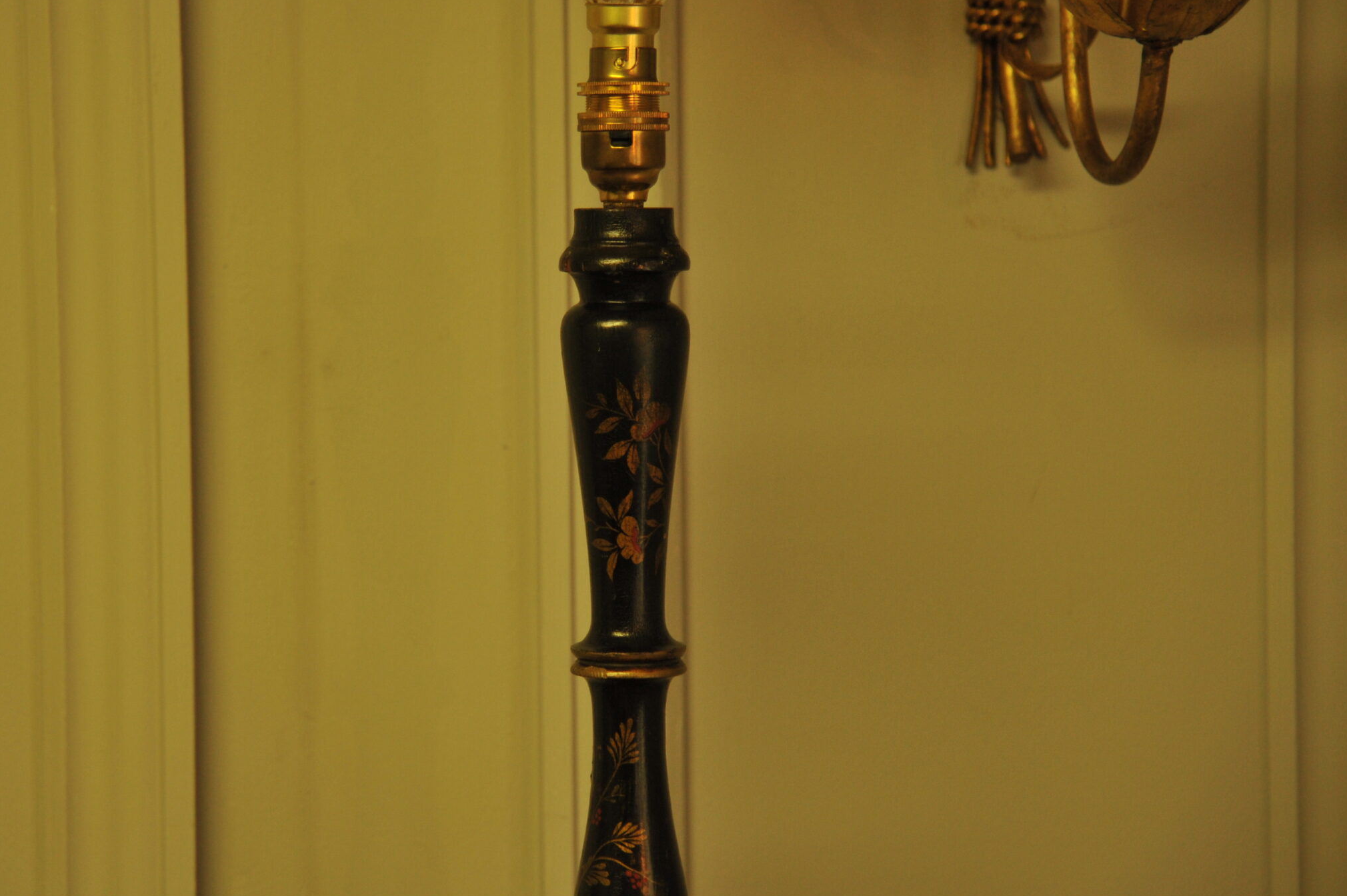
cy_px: 406
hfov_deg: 18.8
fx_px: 4076
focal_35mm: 109
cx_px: 575
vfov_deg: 12.5
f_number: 4
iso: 1250
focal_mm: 86
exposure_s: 1/200
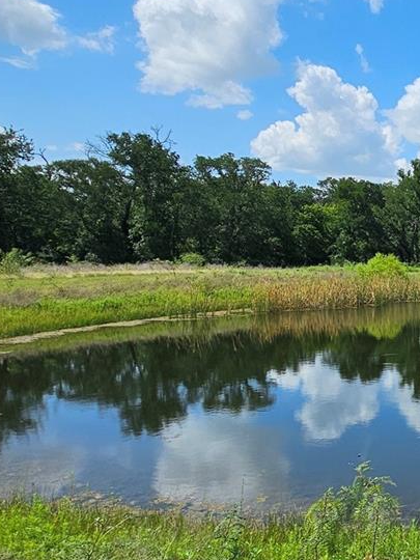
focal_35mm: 37
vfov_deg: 50.0
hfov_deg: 29.4
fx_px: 599
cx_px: 572
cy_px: 319
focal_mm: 2.2
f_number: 2.2
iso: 50
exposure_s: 1/3628
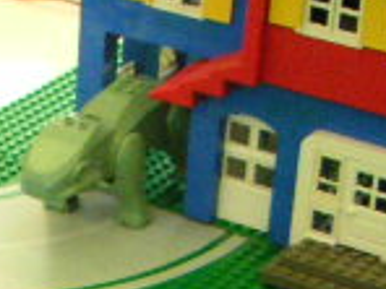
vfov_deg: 8.9
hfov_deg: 12.1
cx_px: -83
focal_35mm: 160
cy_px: 529
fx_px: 1784
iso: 400
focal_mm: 4.8
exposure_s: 1/45
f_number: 2.8
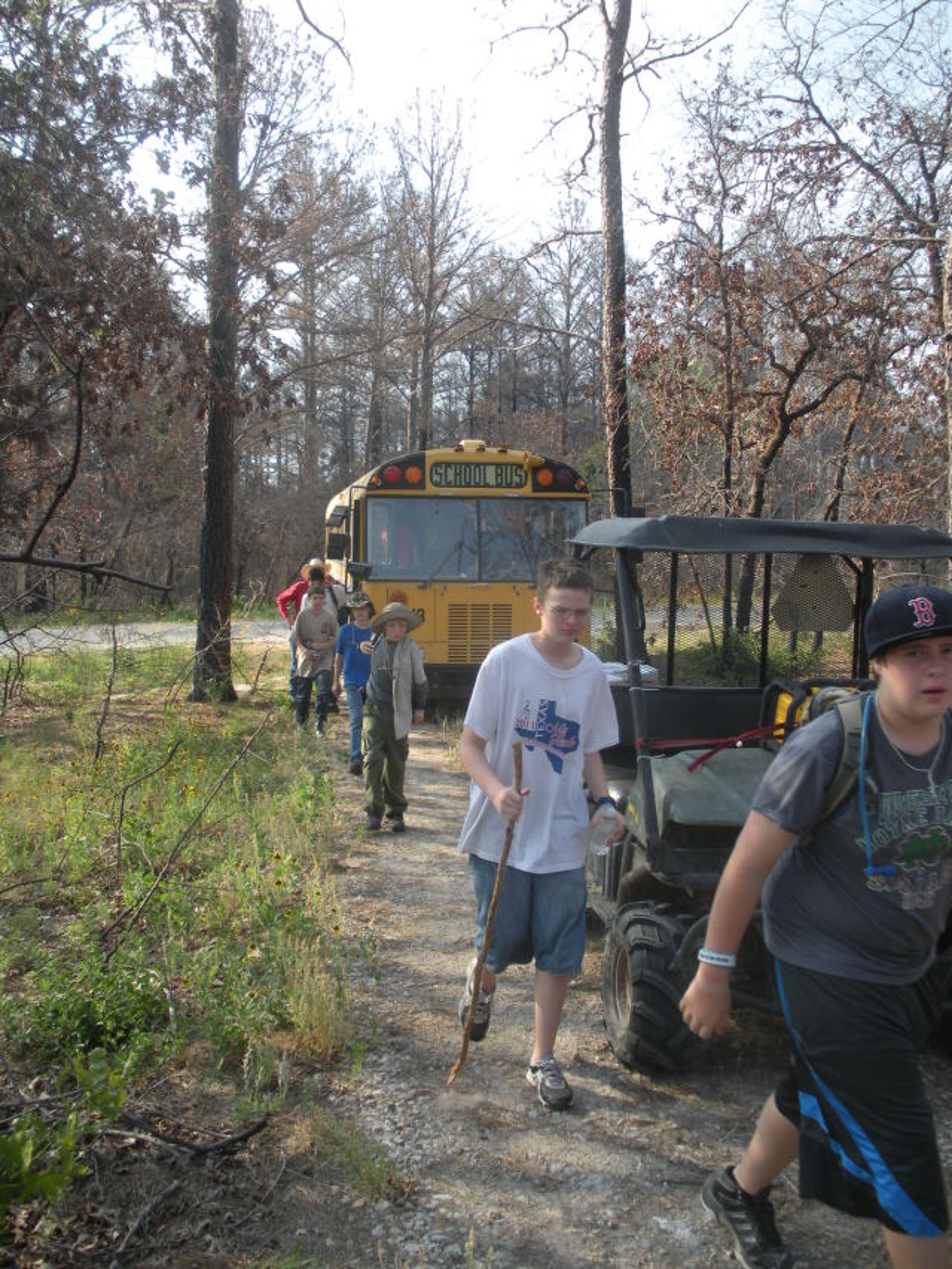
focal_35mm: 36
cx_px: 476
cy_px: 634
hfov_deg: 39.7
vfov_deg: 51.3
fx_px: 1320
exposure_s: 1/188
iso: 64
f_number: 3.5
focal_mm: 6.3
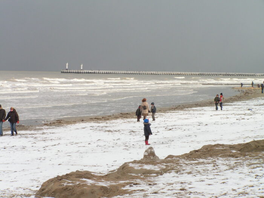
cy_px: 99
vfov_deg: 10.0
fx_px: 1136
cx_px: 132
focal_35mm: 149
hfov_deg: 13.3
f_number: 6.3
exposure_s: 1/400
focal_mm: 24.8
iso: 50
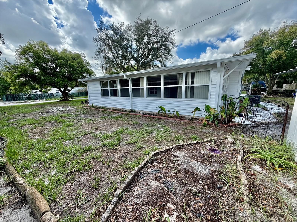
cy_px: 111
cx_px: 148
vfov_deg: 85.7
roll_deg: +1.6
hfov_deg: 102.1
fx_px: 120
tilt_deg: -11.0
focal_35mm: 14
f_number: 2.2
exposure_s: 1/585
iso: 40
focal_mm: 2.22
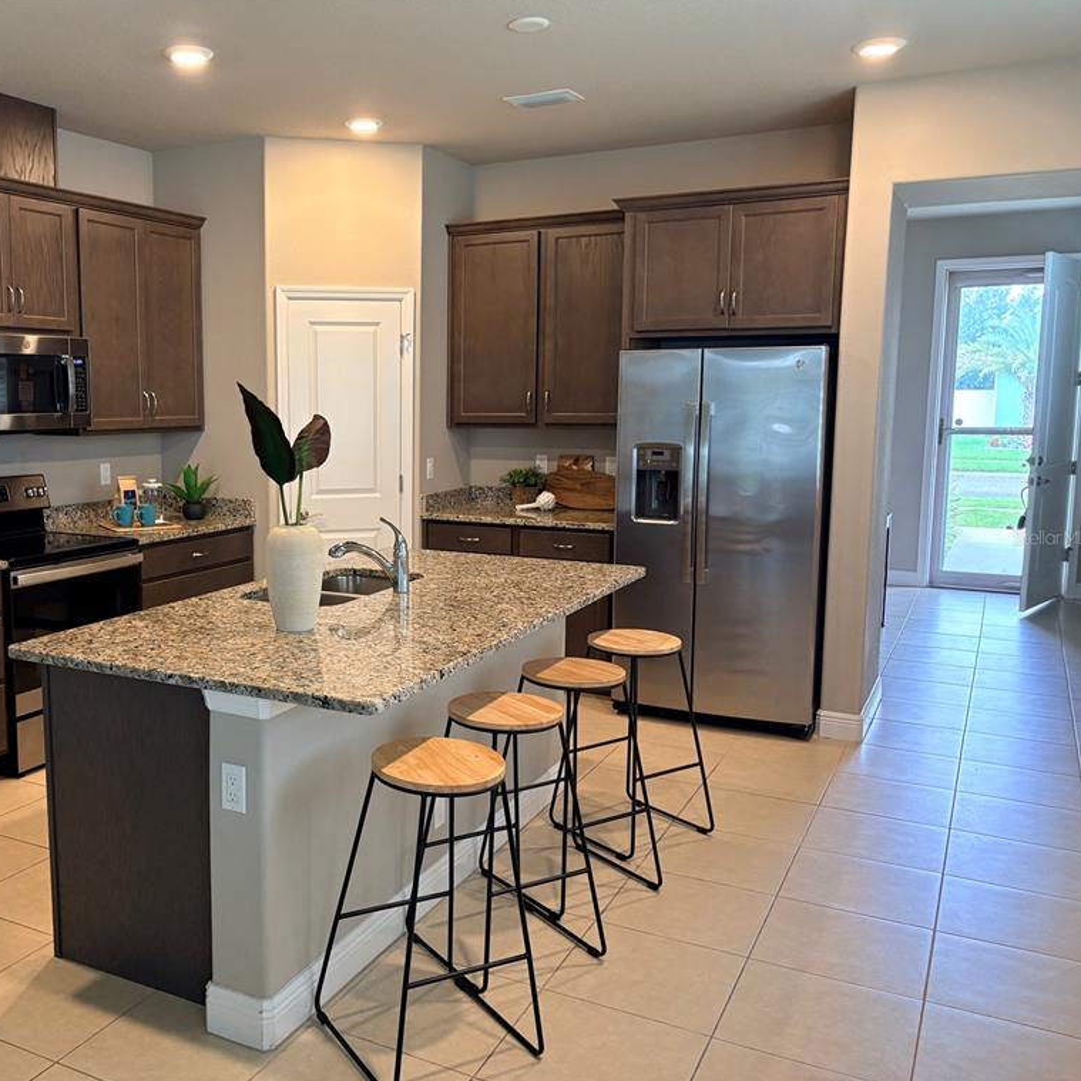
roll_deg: -2.3
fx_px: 1095
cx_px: 370
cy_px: 537
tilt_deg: -3.3
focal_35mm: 31
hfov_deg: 51.7
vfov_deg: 52.5
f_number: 1.6
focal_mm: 5.96
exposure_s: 1/60
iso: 125
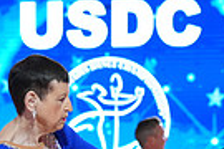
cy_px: 302
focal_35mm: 271
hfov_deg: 7.6
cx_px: 143
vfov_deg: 5.0
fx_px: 1686
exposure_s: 1/400
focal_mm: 63
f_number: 4
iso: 2500
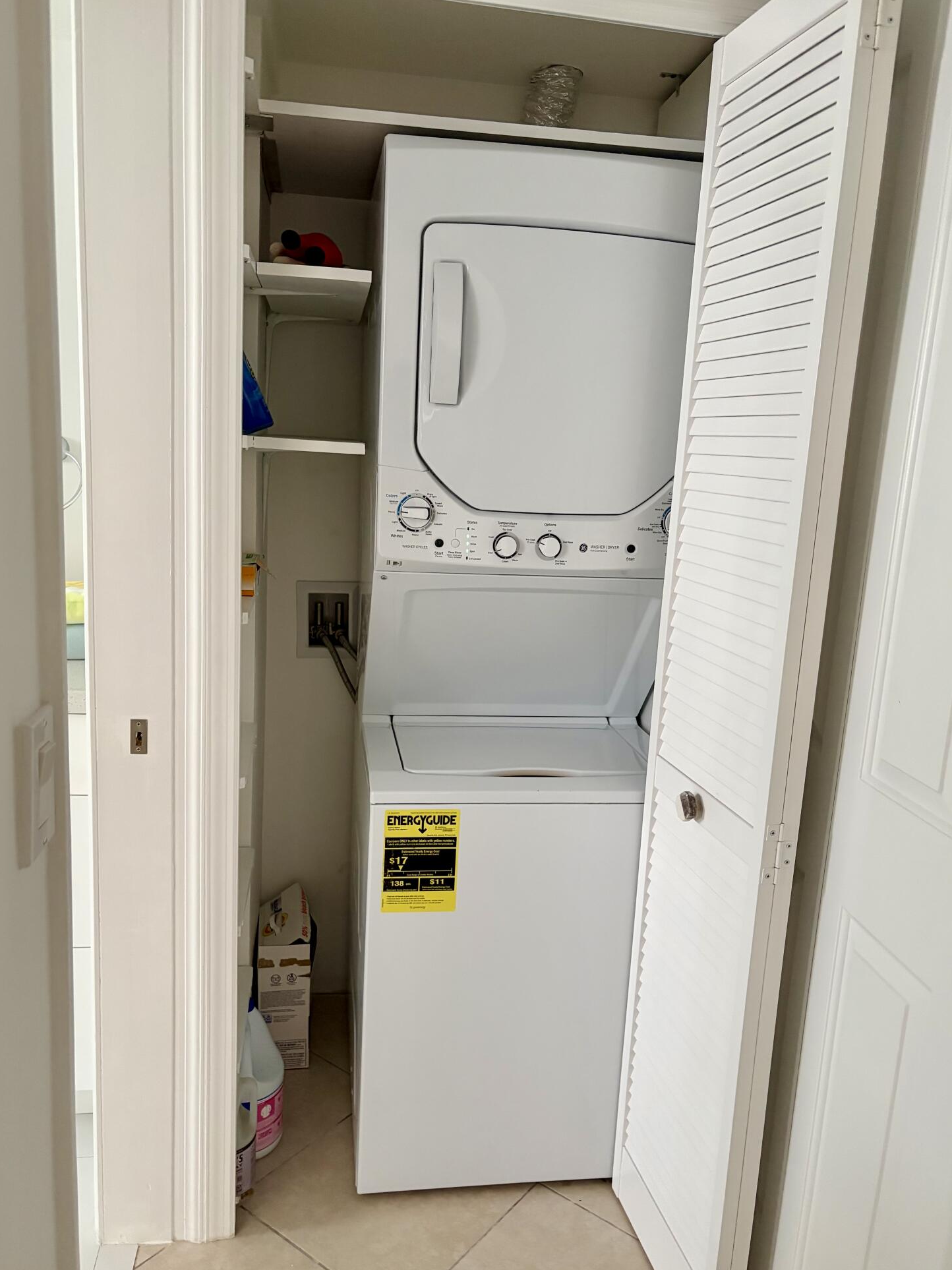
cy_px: 647
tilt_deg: -11.1
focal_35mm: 27
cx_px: 471
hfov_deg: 51.3
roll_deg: -2.5
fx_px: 990
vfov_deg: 65.3
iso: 400
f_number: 1.6
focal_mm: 5.96
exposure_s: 1/60
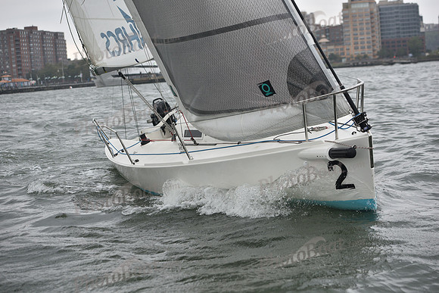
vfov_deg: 19.5
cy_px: 146
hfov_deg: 28.8
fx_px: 854
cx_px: 220
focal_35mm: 70
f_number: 4
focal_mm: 70
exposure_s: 1/800
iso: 320
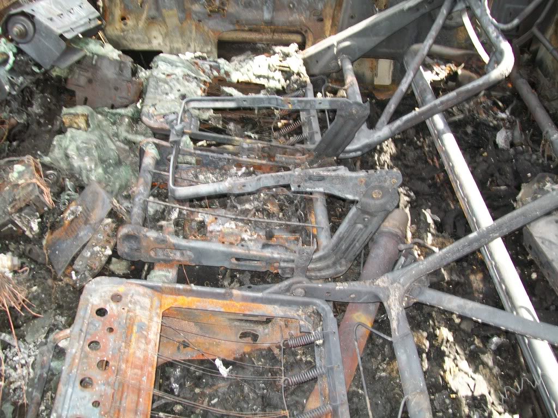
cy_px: 209
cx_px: 279
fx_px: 580
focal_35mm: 36
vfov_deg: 39.7
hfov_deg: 51.4
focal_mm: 6
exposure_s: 1/60
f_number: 2.7
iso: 64
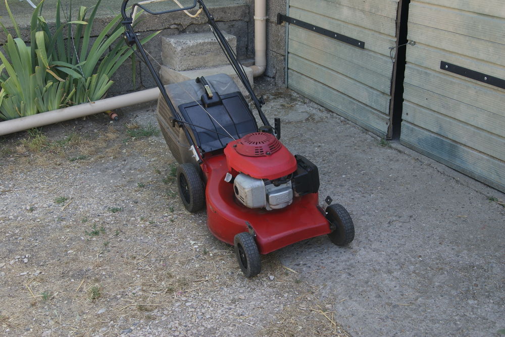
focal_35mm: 42
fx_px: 589
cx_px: 252
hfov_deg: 46.4
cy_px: 168
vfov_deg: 31.9
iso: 100
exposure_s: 1/60
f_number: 6.3
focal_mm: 28
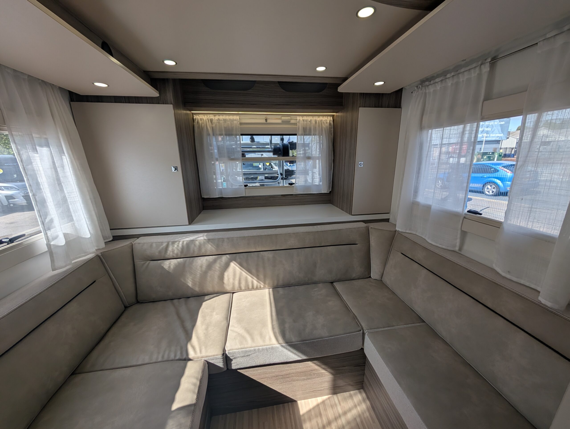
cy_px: 214
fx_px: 198
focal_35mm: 12
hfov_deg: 110.5
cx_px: 285
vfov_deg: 94.6
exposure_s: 1/579
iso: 49
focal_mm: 2.02
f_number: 1.7
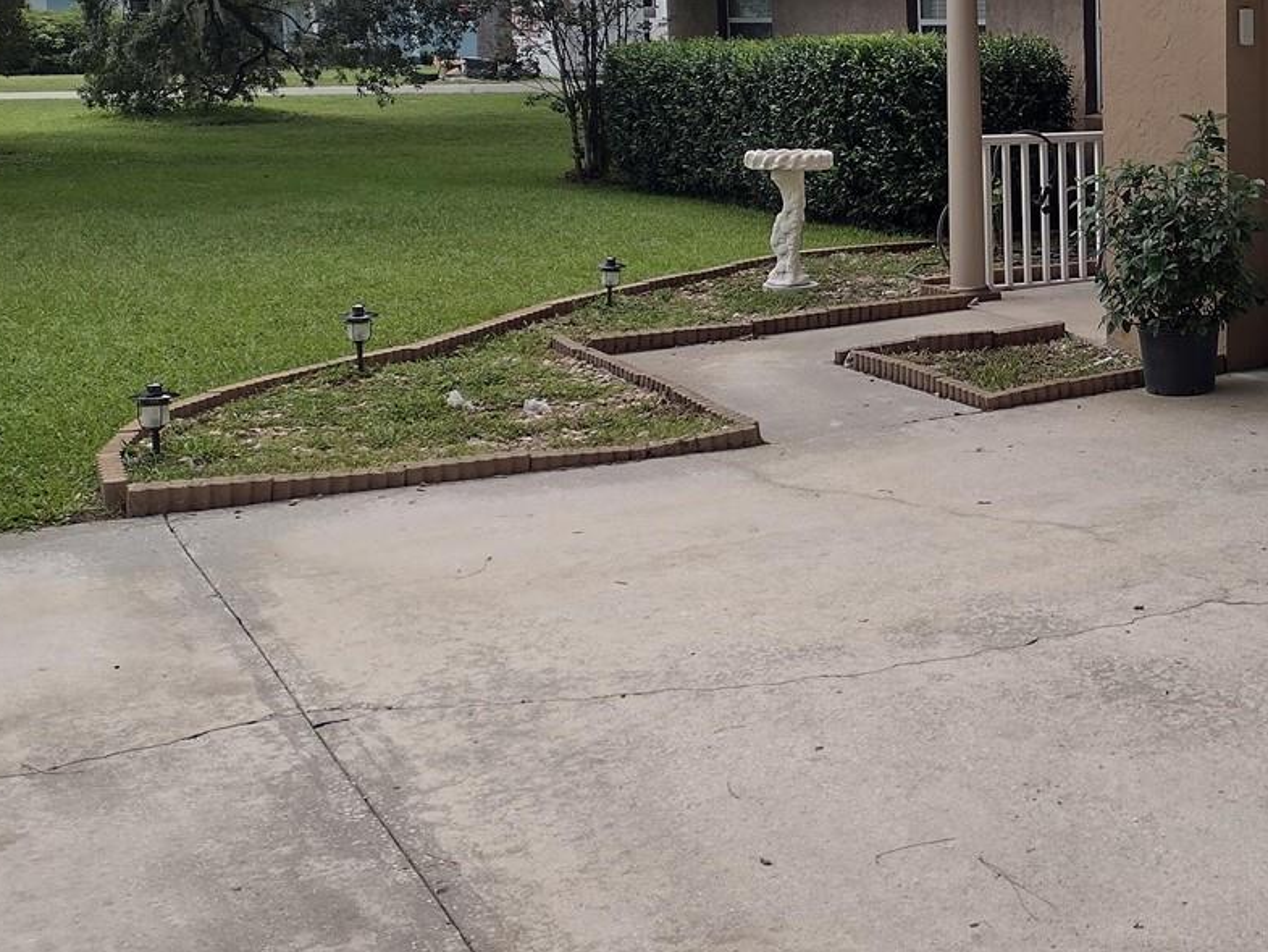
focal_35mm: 55
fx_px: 2015
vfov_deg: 26.2
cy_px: 242
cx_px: 1270
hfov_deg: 32.2
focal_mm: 4.71
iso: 100
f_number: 1.7
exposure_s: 1/554
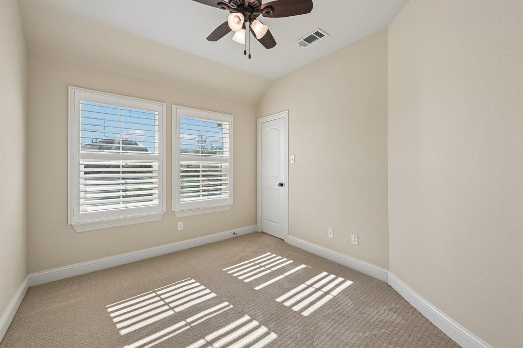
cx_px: 262
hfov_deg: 104.3
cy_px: 174
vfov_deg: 81.2
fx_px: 203
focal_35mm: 14
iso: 400
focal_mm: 14
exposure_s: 1/320
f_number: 8
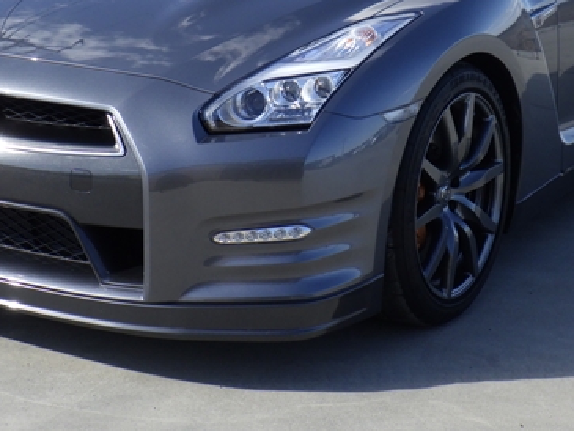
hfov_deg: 21.3
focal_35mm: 92
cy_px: 64
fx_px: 1526
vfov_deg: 15.9
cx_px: 285
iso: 125
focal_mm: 7.5
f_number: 5
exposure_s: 1/320
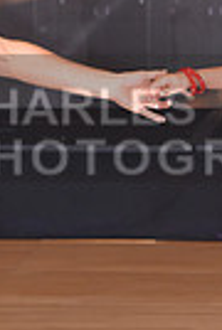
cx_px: 100
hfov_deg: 3.9
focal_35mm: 354
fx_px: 3257
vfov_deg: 5.8
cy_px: 138
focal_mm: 82
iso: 1600
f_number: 4.5
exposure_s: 1/250
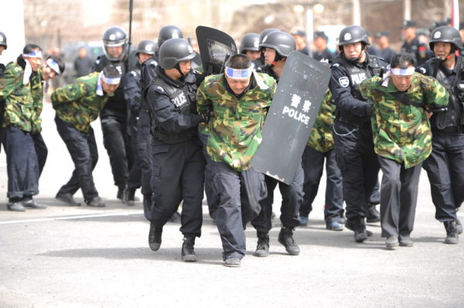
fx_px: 1867
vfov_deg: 9.4
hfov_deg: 14.2
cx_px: 232
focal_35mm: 145
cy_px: 154
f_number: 2.8
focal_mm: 145
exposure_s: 1/400
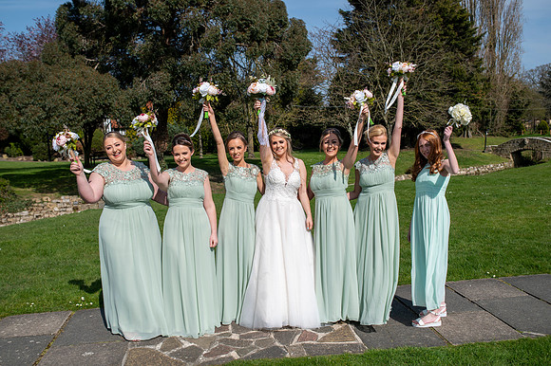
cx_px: 276
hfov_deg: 54.5
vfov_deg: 37.8
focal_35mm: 35
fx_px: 535
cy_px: 183
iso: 160
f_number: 5
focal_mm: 35
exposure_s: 1/2000
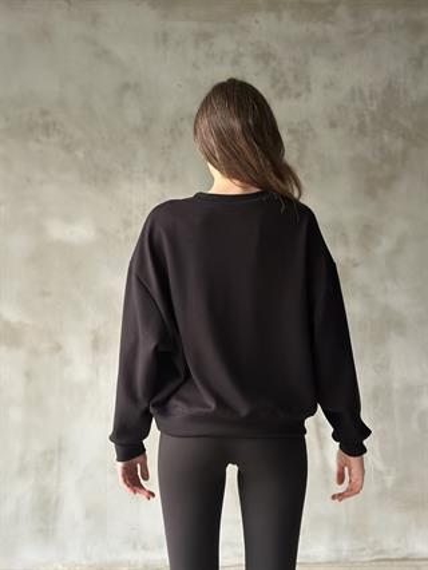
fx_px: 791
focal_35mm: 48
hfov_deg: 30.3
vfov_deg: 39.6
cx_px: 214
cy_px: 285
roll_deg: -0.2
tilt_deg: +3.4
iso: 400
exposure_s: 1/60
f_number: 1.78
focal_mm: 6.86
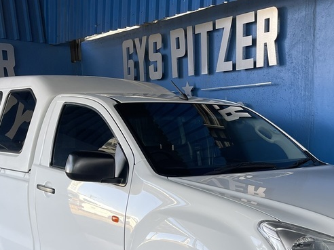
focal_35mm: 52
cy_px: 243
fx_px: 502
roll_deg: +1.1
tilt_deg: -12.9
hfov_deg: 36.6
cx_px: 206
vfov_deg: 26.7
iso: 50
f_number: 1.6
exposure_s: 1/121
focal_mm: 5.1
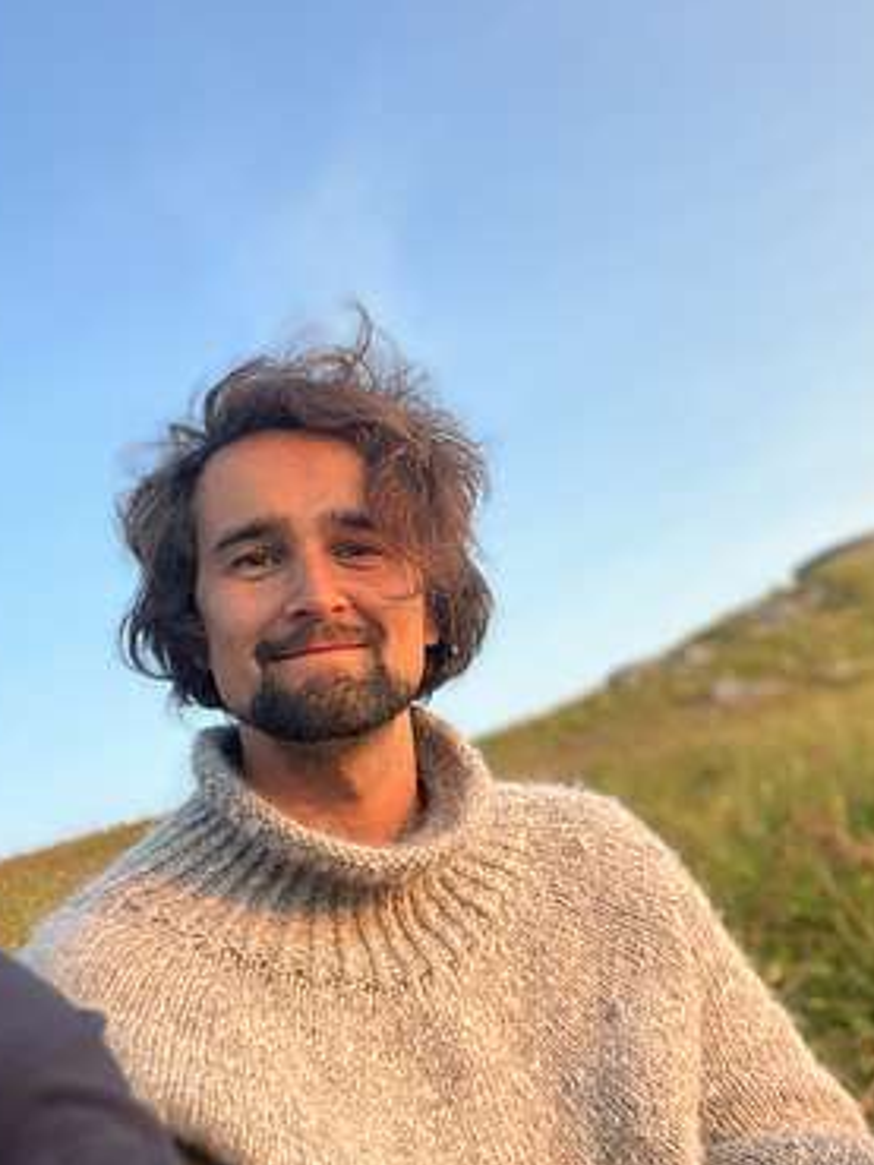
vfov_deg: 47.8
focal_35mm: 39
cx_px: 521
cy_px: 594
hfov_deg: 36.7
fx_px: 1312
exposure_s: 1/121
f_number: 2.2
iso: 64
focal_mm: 2.71
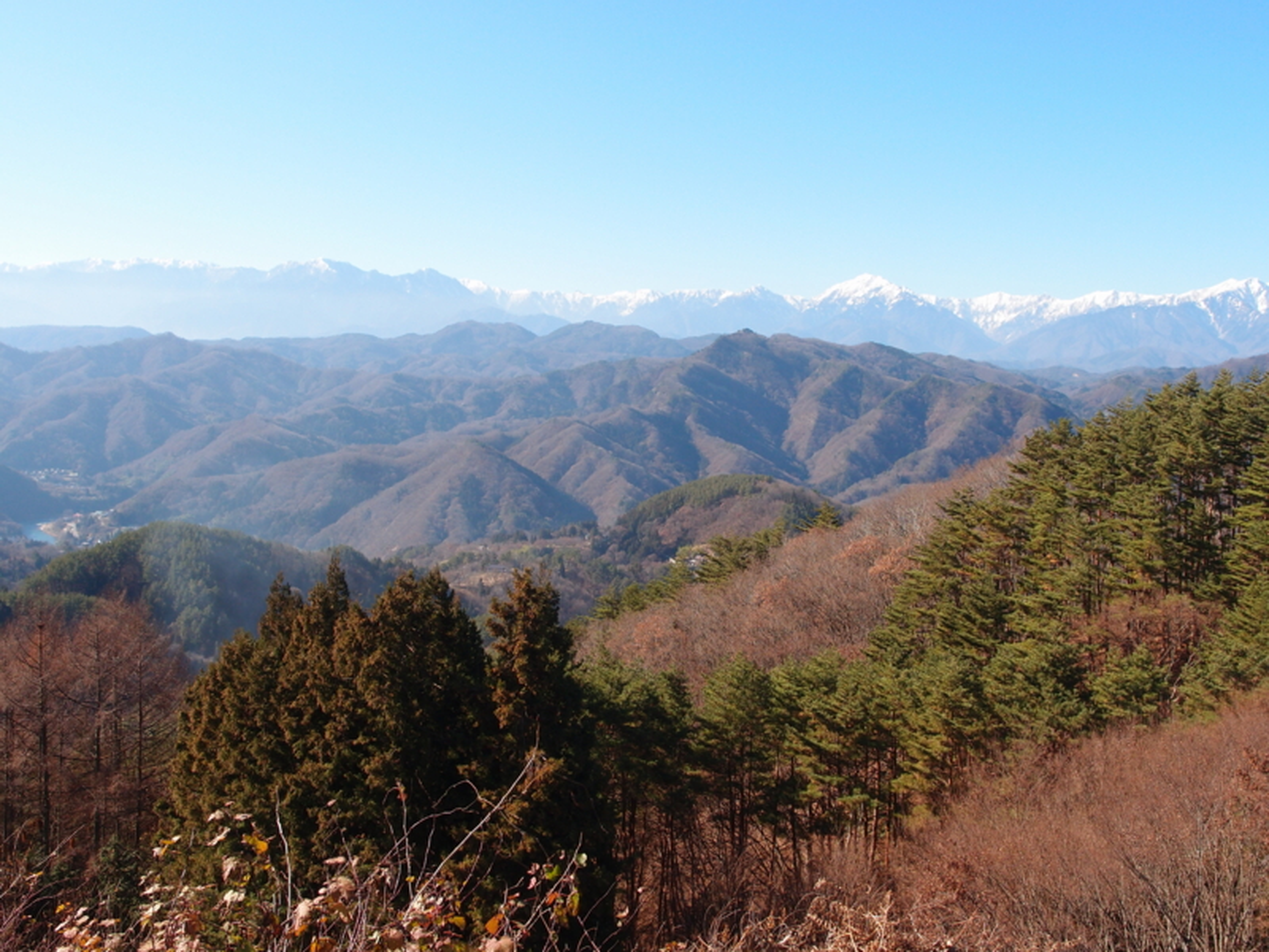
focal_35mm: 34
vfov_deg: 41.8
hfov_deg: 54.0
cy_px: 476
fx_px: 1246
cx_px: 634
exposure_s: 1/640
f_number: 3.5
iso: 100
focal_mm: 7.41
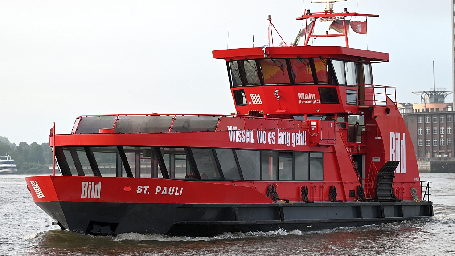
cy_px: 124
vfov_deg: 8.5
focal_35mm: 142
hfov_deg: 15.1
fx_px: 1713
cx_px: 228
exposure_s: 1/200
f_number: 5
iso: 100
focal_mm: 135
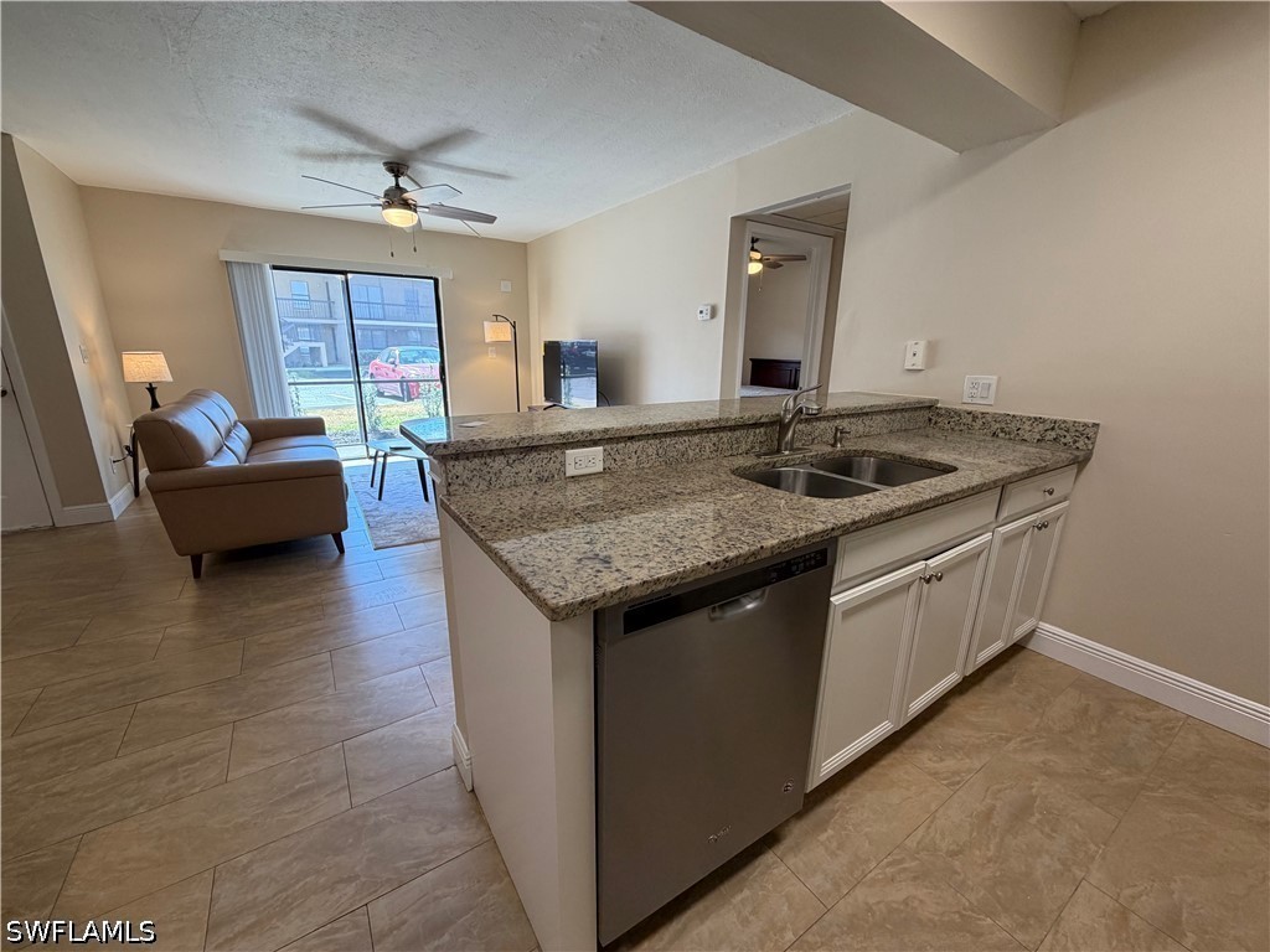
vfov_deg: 85.7
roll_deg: +0.2
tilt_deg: -14.5
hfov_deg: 102.1
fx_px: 514
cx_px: 635
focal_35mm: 14
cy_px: 476
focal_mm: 2.22
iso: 160
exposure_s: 1/120
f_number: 2.2
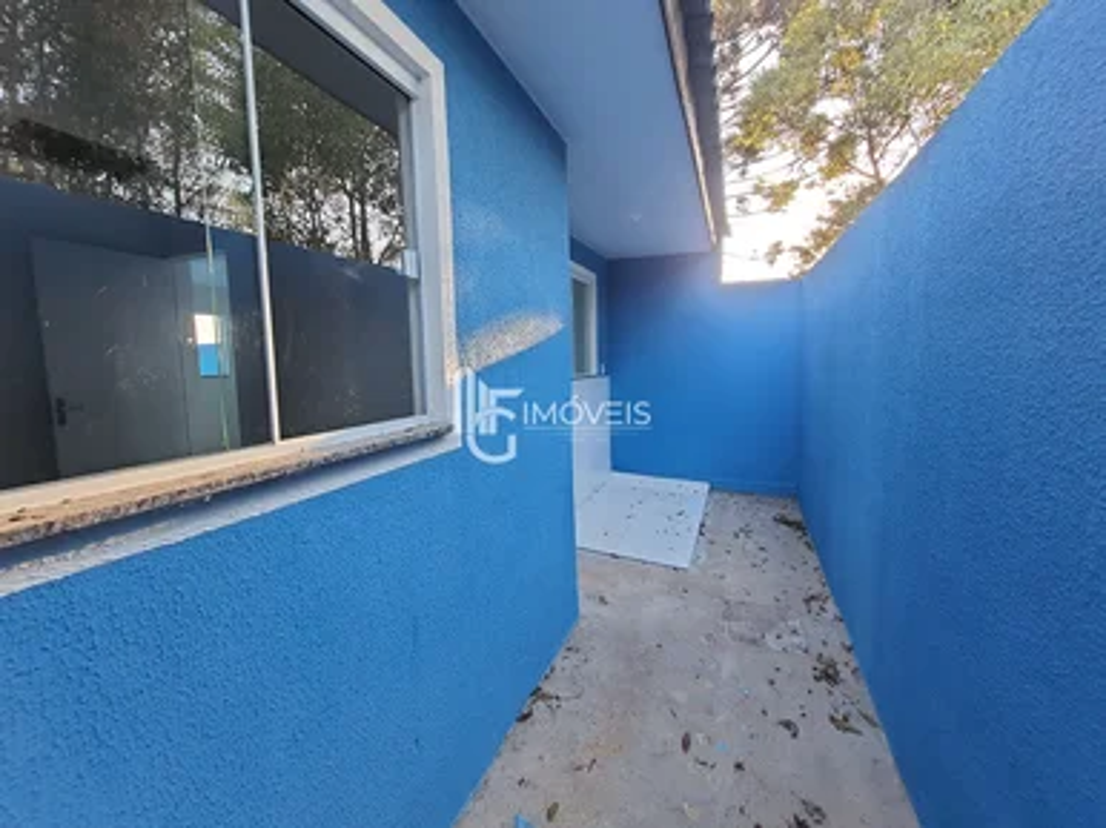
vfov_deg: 89.9
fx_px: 415
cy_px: 414
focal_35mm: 13
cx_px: 553
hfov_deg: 106.2
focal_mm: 1.74
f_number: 2.2
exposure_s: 1/60
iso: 100
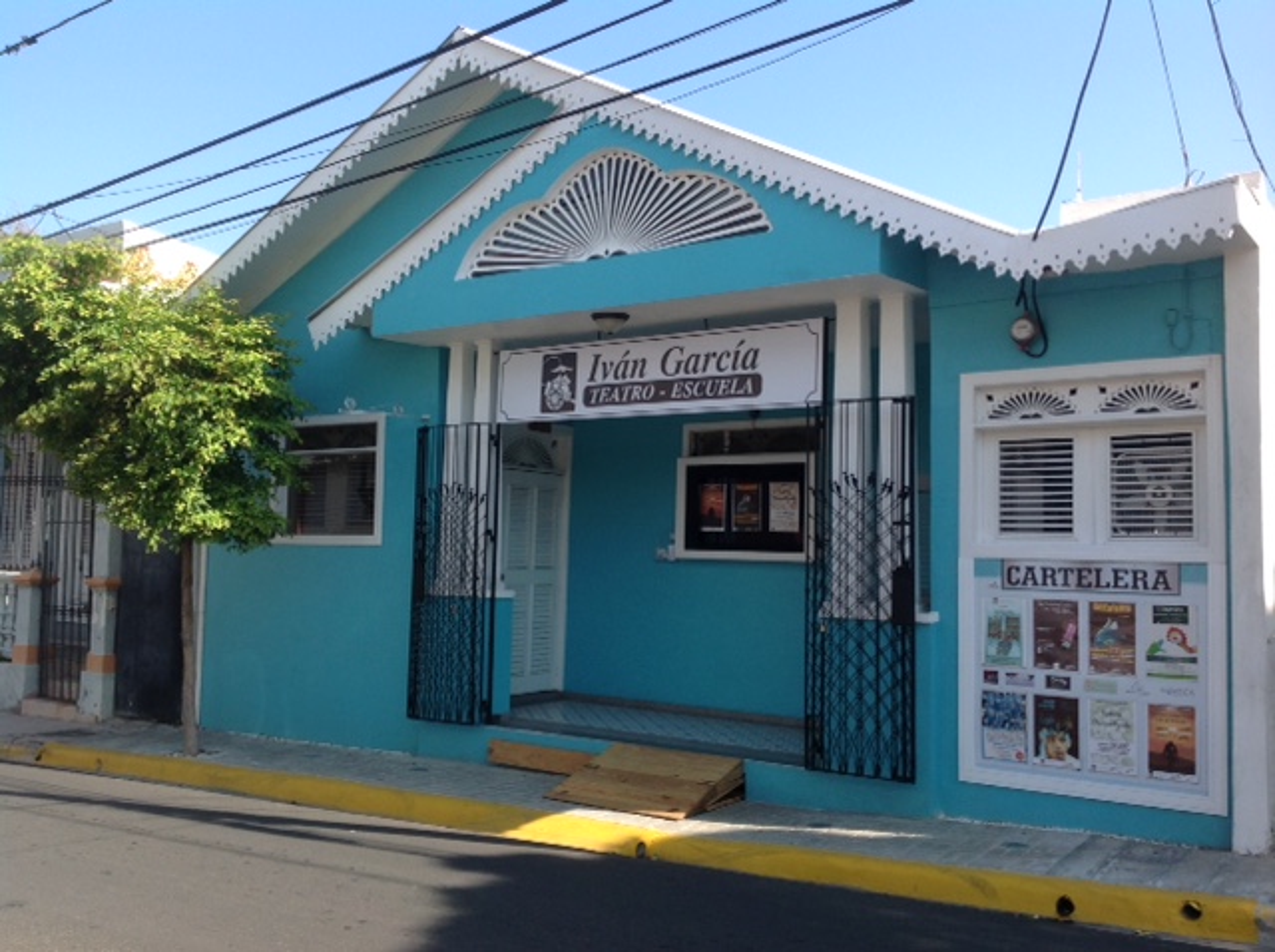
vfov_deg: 40.6
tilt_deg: +3.4
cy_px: 476
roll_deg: -1.6
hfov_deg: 52.7
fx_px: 1287
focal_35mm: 35
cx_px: 638
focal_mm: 4.28
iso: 50
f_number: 2.4
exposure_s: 1/737
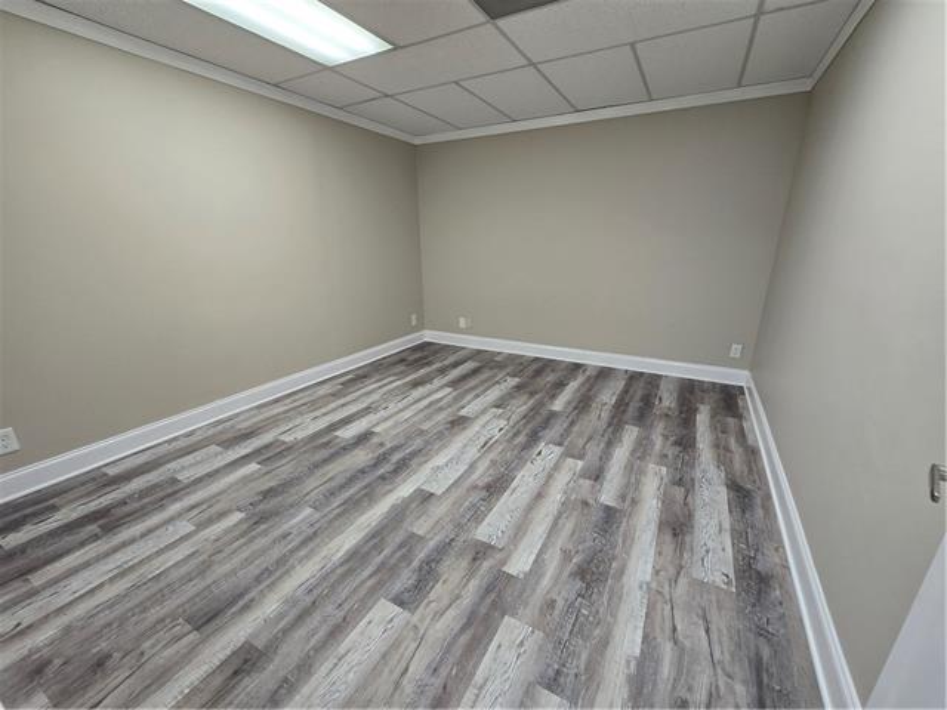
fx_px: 356
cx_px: 474
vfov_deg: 89.9
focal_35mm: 13
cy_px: 355
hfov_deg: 106.2
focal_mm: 2.2
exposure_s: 1/60
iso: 100
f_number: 2.2
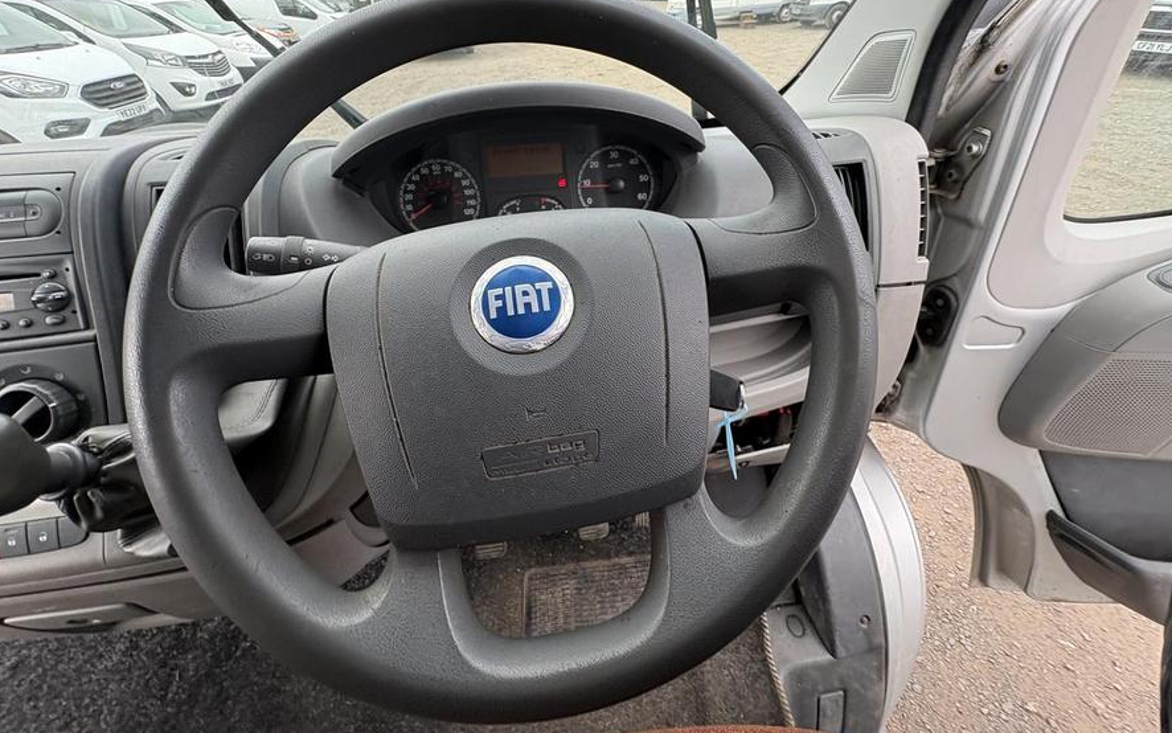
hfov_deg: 101.5
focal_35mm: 15
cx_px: 589
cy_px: 299
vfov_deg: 74.1
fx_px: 479
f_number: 2.2
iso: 80
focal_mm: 2.22
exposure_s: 1/138
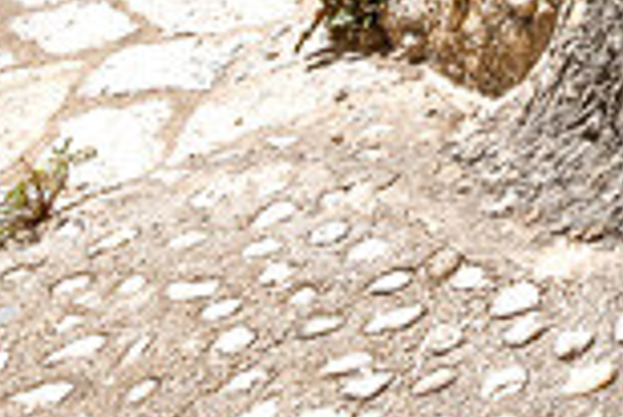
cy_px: -1148
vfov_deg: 8.1
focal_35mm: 117
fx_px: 2027
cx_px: 1497
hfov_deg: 13.1
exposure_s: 1/1000
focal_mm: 15
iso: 320
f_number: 10
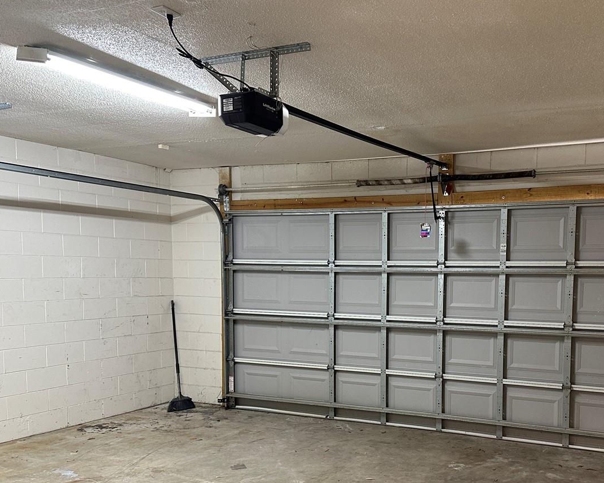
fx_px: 626
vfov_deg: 41.7
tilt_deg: -5.5
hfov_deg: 50.8
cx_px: 393
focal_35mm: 35
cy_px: 318
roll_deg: -0.2
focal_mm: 6.86
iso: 250
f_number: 1.78
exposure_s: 1/60
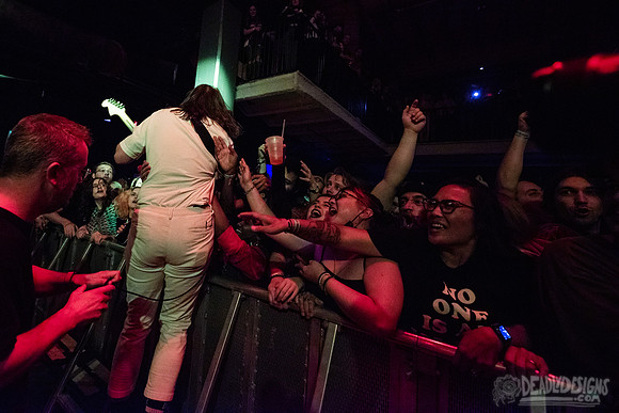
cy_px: 164
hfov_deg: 92.3
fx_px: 291
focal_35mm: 17
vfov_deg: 70.0
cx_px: 245
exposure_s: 1/200
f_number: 3.2
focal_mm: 14
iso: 1600
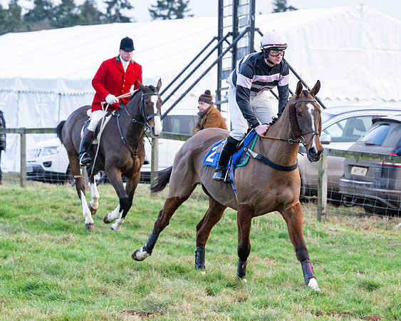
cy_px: 171
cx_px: 304
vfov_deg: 7.5
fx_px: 2458
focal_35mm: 207
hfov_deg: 9.3
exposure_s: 1/500
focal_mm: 94
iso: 1250
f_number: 4
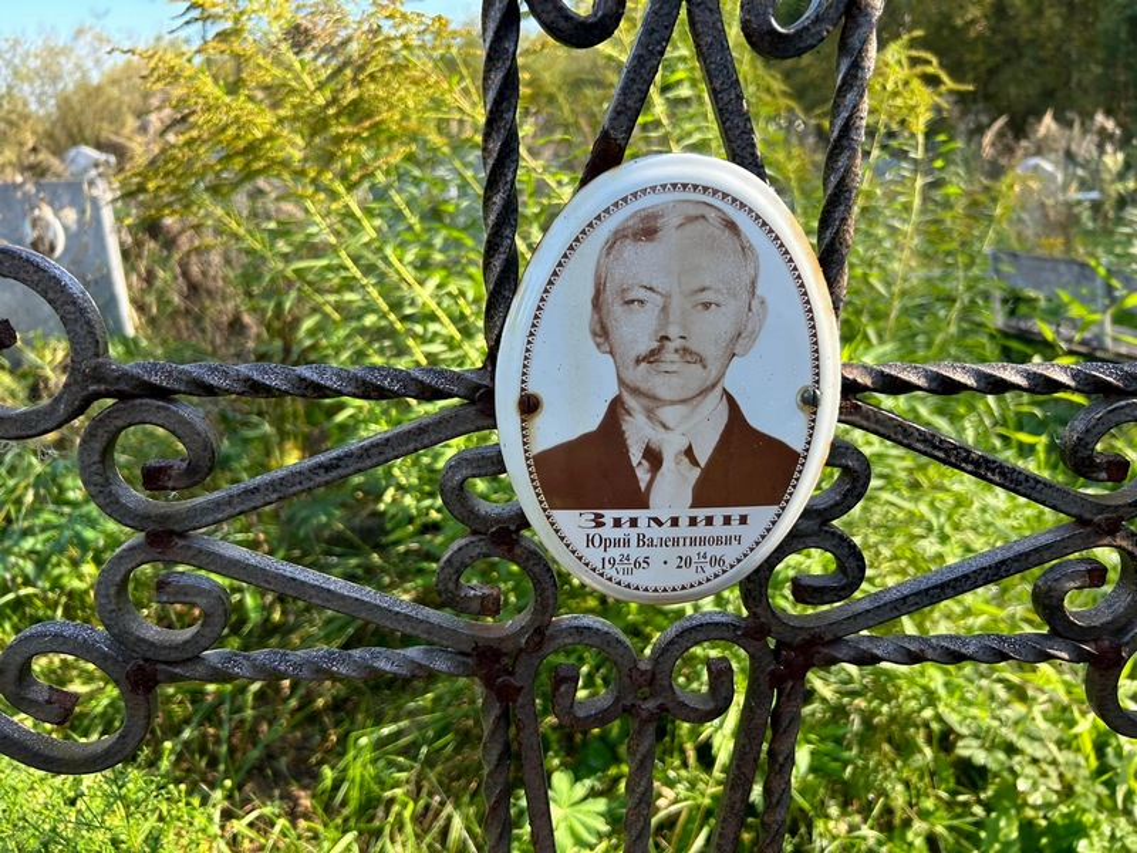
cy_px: 426
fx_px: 854
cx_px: 568
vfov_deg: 53.1
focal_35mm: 26
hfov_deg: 67.3
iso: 50
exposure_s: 1/506
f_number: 1.5
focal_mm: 5.7
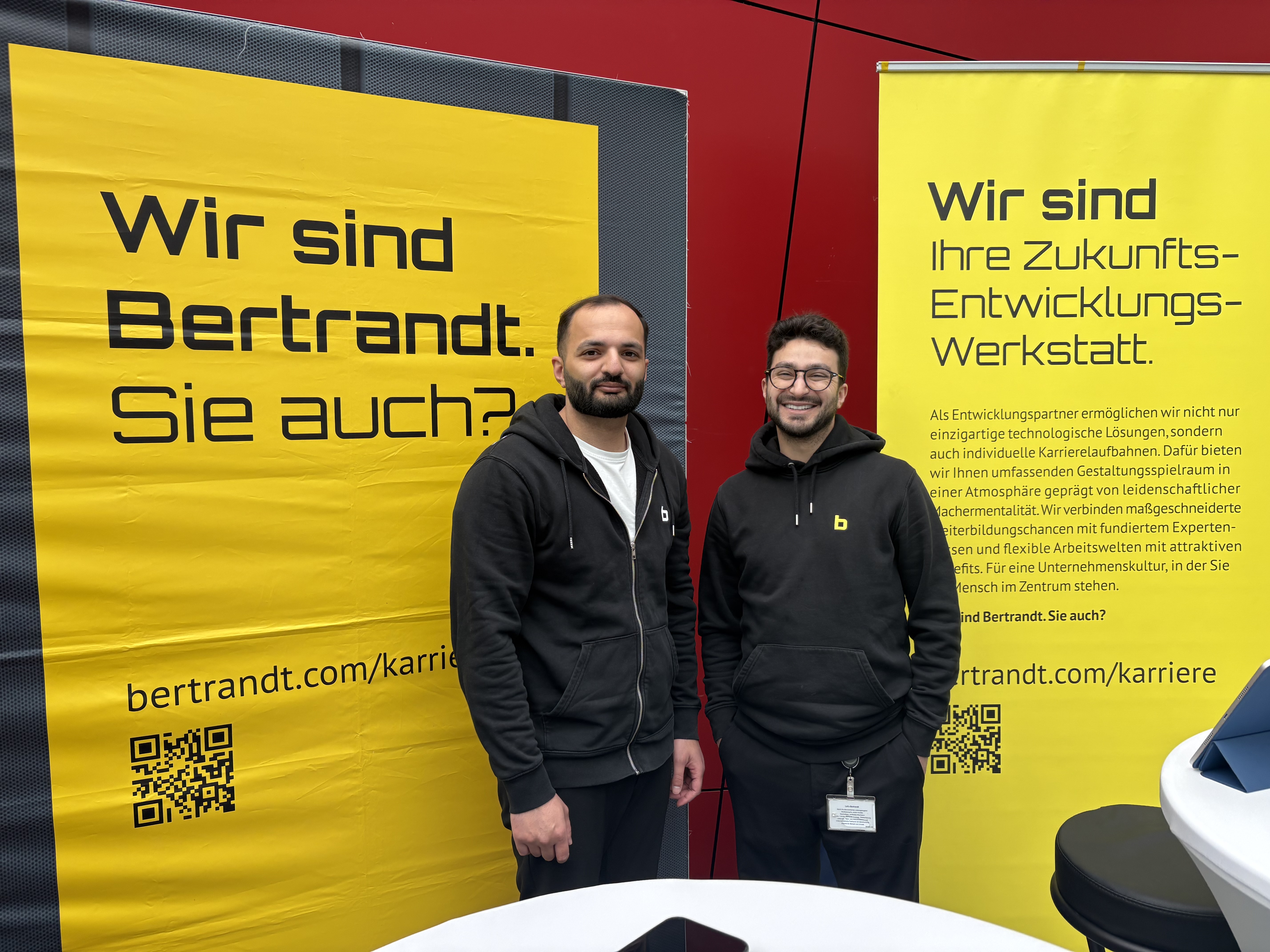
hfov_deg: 67.3
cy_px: 476
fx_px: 954
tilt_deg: -3.5
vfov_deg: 53.1
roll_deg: +1.9
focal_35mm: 26
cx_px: 635
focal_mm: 5.96
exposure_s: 1/121
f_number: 1.6
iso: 64
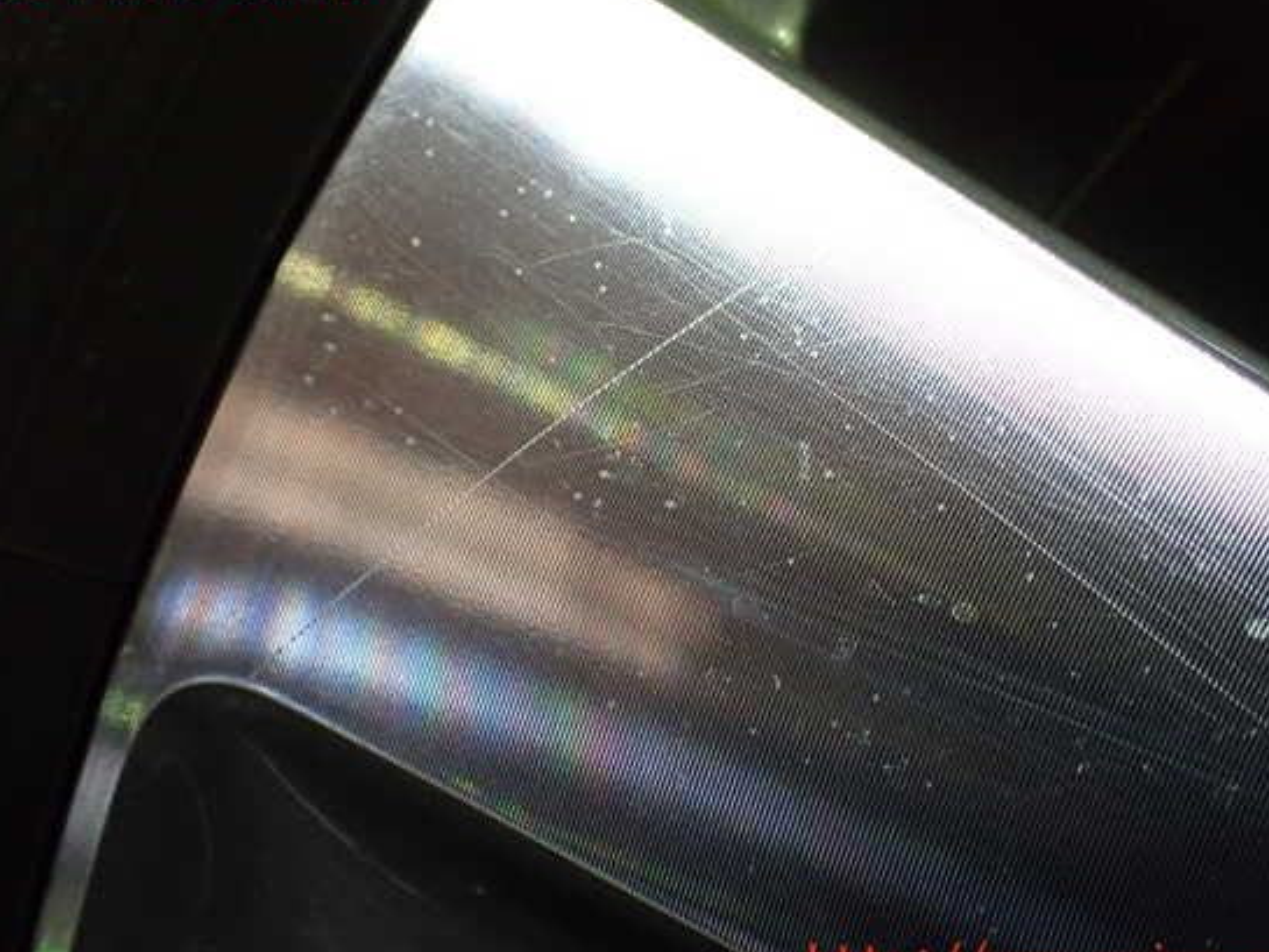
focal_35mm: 33
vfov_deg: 43.0
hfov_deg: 55.3
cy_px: 473
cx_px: 636
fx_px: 1210
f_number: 2.3
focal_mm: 5.4
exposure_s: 1/125
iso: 500
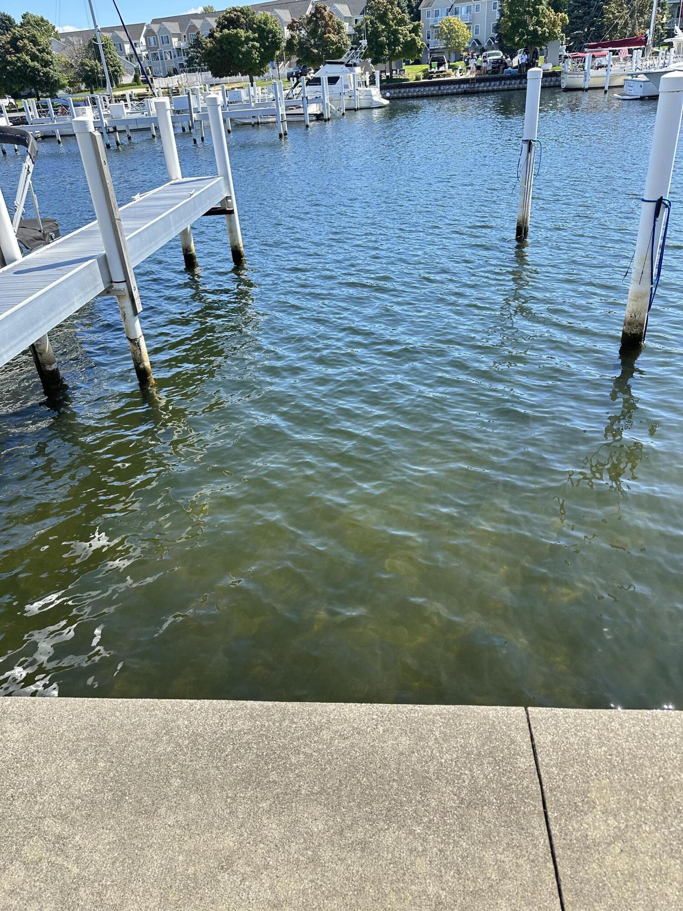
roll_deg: +8.2
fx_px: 631
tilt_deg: -28.0
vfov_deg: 71.6
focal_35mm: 24
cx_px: 342
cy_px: 456
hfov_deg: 56.8
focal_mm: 6.86
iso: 80
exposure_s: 1/1131
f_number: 1.78
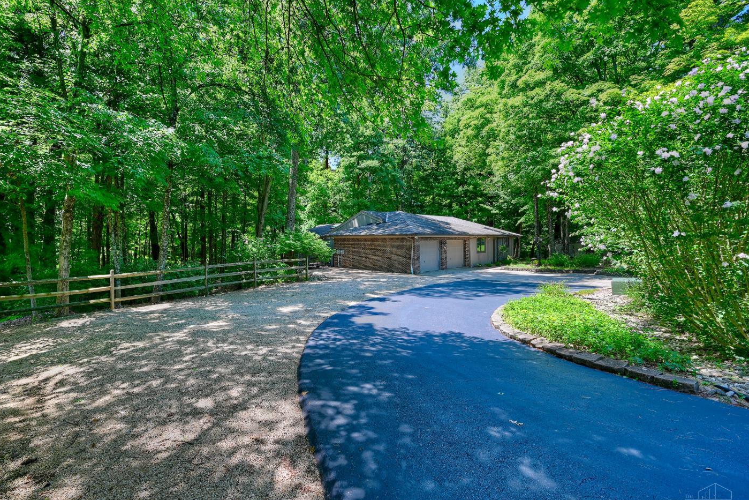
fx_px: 312
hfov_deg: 100.3
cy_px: 258
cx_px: 352
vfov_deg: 77.3
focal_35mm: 15
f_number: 10
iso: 100
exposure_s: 1/8
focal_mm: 14
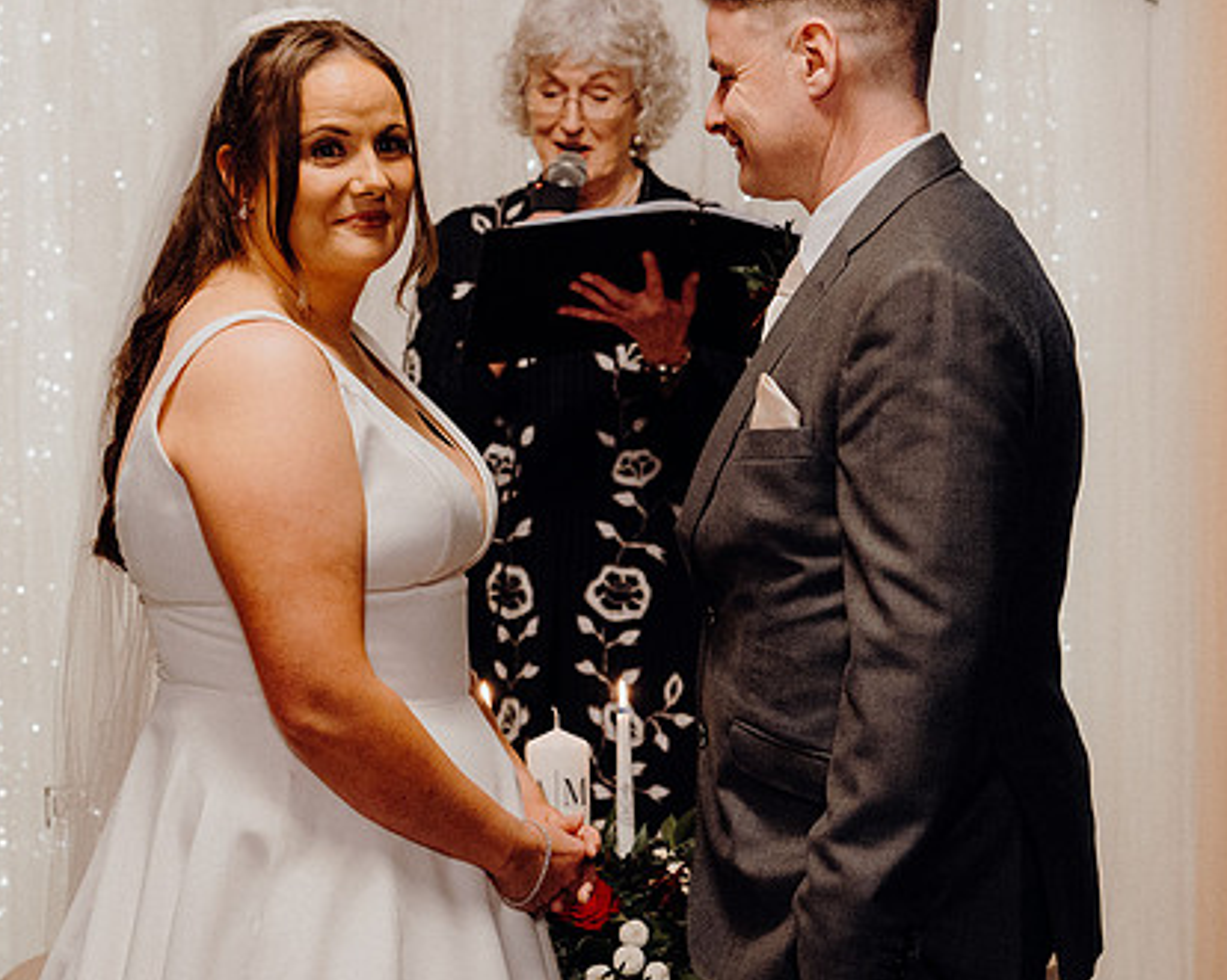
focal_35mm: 104
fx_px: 3776
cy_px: 466
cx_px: 483
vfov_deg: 14.8
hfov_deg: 18.4
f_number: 3.5
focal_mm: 53
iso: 2500
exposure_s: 1/160
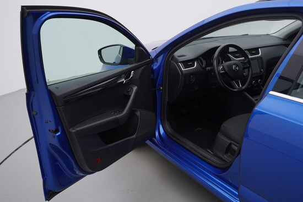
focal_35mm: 36
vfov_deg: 36.9
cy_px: 101
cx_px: 152
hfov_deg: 53.1
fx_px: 303
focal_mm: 24
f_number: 4
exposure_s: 1/80
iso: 125
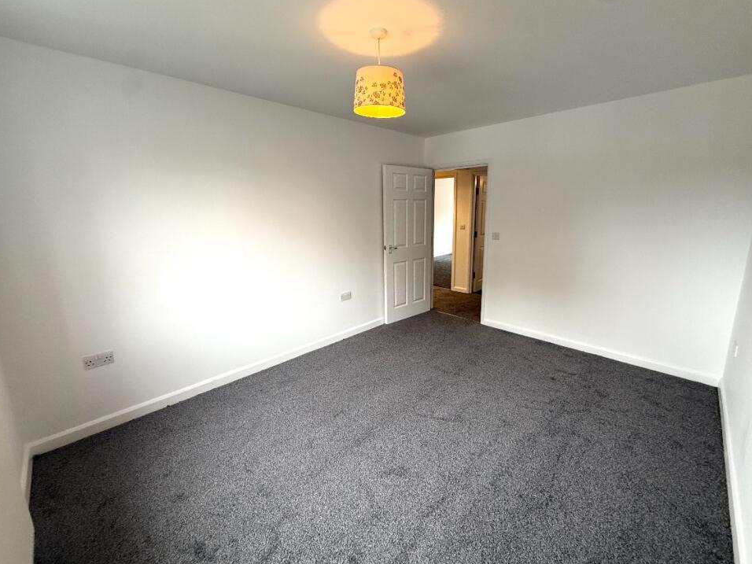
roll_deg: +1.7
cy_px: 270
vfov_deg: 81.7
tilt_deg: -10.7
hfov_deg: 98.1
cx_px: 393
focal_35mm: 15
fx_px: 326
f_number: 2.2
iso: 200
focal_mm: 2.22
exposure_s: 1/99
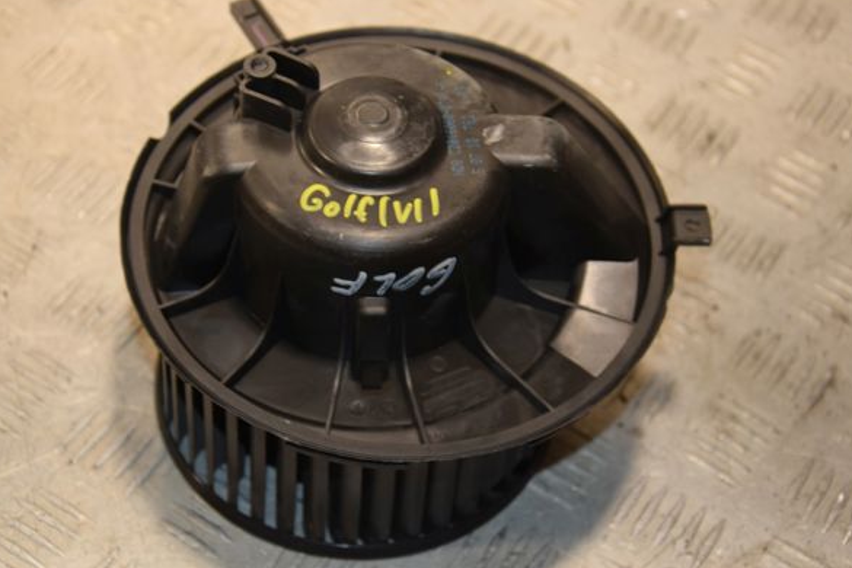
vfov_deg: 16.7
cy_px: 272
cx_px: 406
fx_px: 1941
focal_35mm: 82
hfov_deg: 24.8
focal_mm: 50
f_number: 5
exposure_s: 1/200
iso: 800
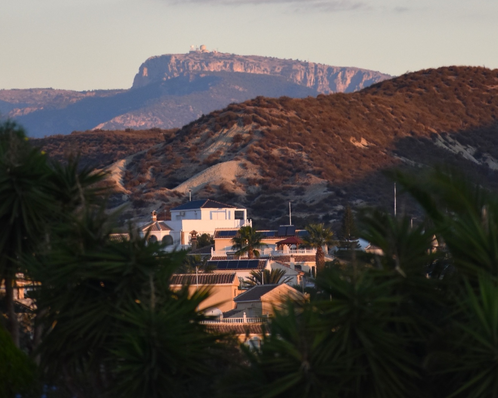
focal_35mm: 314
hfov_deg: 6.2
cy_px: 199
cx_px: 223
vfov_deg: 4.9
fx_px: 4621
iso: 500
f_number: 5.3
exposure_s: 1/1000
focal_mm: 185
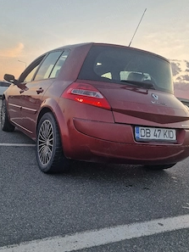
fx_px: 226
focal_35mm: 31
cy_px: 146
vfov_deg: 58.0
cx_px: 81
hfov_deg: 45.4
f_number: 1.8
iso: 64
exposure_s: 1/182
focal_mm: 6.4
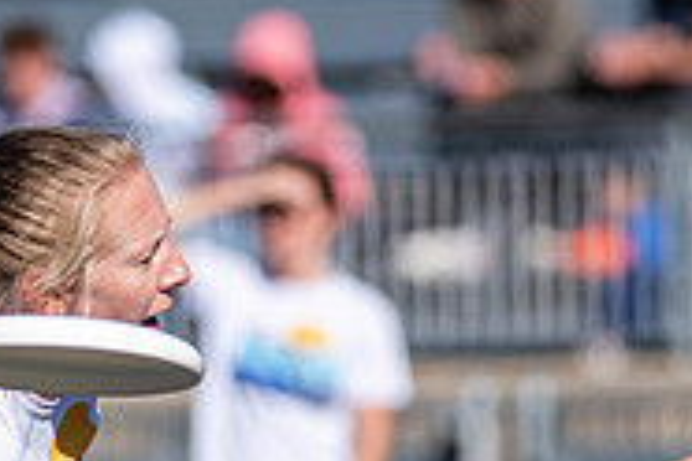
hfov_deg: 1.5
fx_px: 27005
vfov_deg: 1.0
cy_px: 364
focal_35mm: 1405
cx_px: 670
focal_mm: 260
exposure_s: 1/1250
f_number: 4
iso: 100
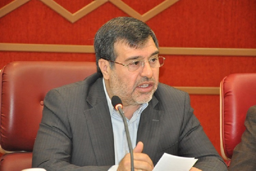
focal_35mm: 158
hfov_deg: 13.0
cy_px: 86
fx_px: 1120
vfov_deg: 8.7
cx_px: 128
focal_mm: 105
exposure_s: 1/60
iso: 3200
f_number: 5.6
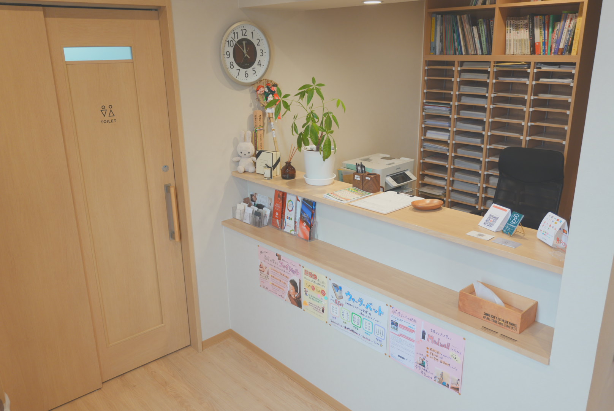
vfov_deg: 43.7
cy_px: 206
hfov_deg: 61.9
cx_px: 307
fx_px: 512
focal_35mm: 30
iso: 160
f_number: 4
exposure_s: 1/40
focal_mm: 20
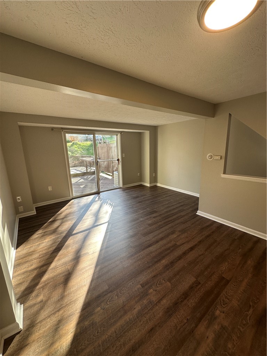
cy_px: 178
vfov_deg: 102.1
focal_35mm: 14
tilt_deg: -13.3
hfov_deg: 85.7
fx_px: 144
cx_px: 134
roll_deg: +1.4
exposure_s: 1/99
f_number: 2.2
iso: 64
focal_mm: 2.22
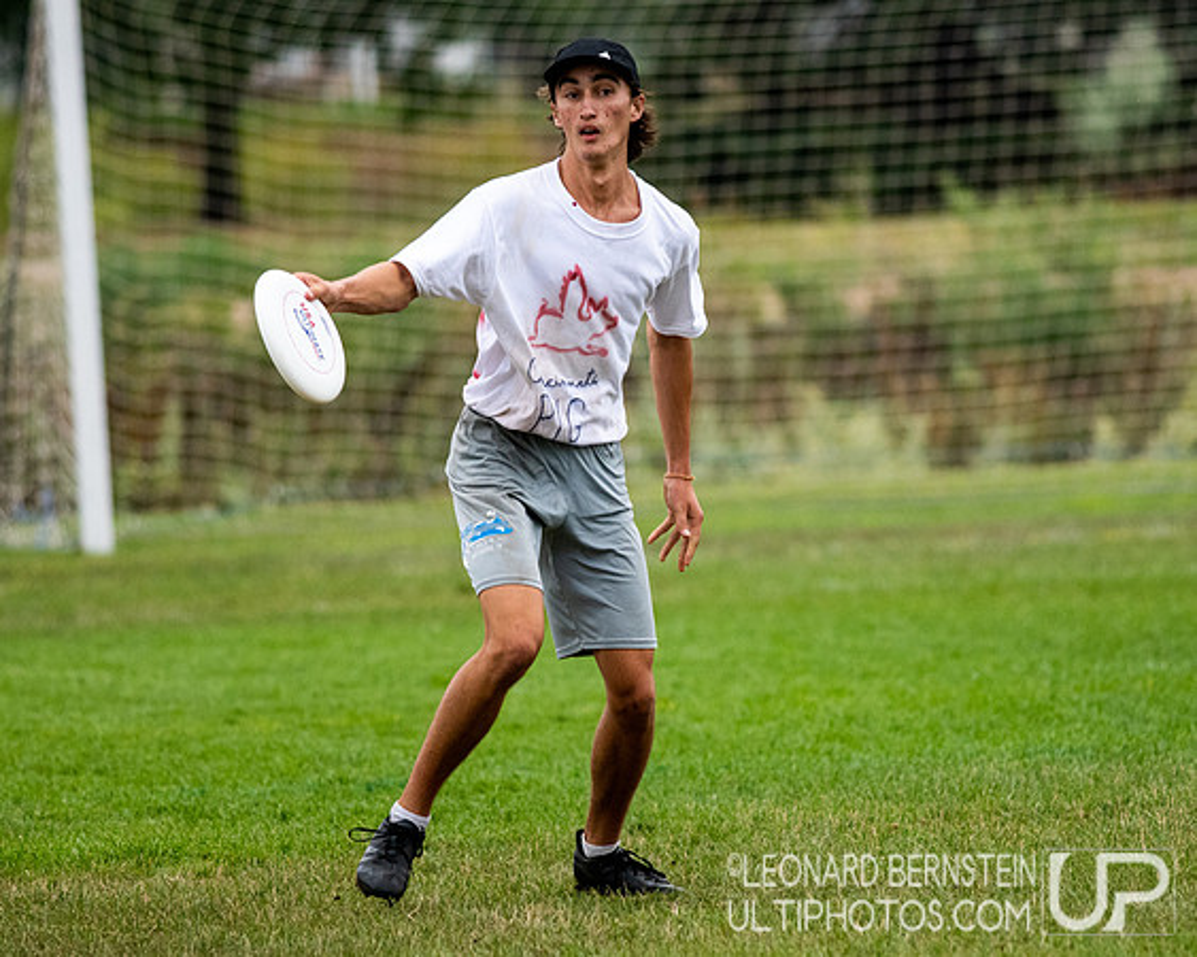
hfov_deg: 3.7
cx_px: 690
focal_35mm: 523
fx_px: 18509
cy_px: 493
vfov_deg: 3.0
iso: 1600
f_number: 4.5
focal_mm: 300
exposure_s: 1/2000
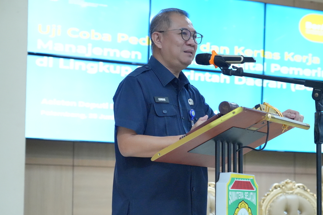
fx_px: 960
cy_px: 136
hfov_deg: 19.1
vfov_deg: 12.8
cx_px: 206
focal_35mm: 107
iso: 5000
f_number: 4
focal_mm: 73
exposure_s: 1/200
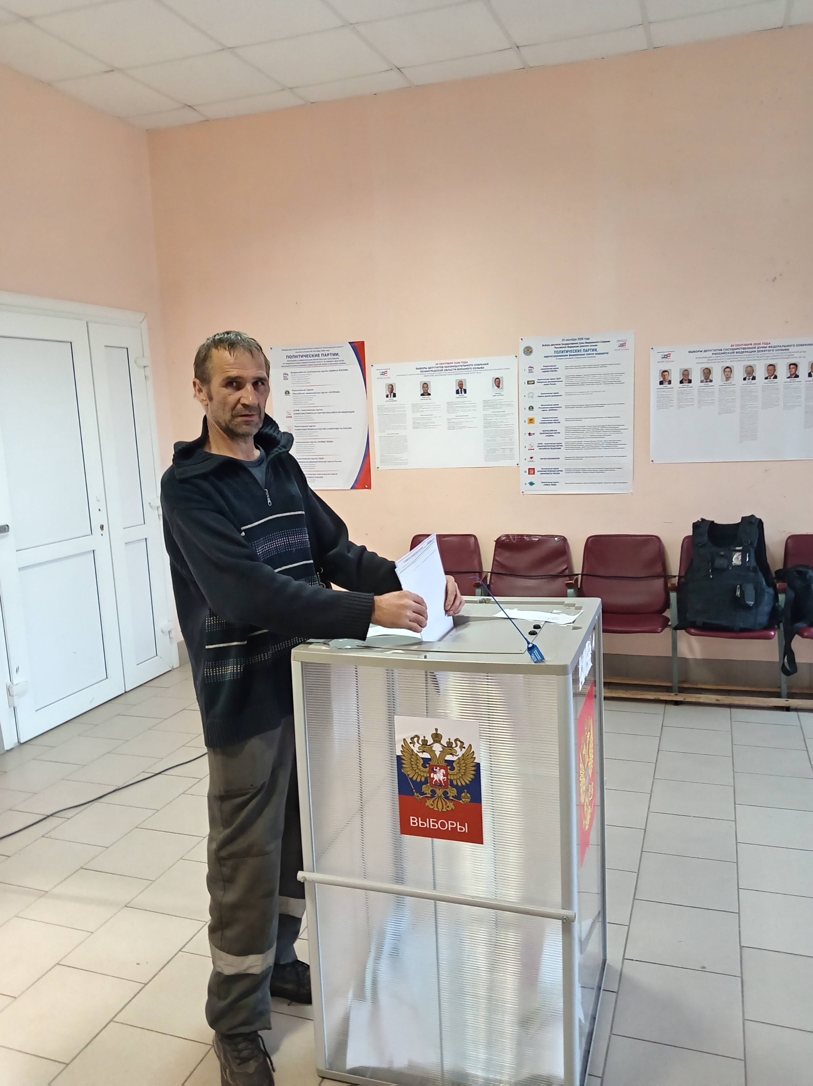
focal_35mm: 27
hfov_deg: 51.3
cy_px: 543
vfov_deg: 65.3
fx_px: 846
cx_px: 406
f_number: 1.8
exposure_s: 1/20
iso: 1407
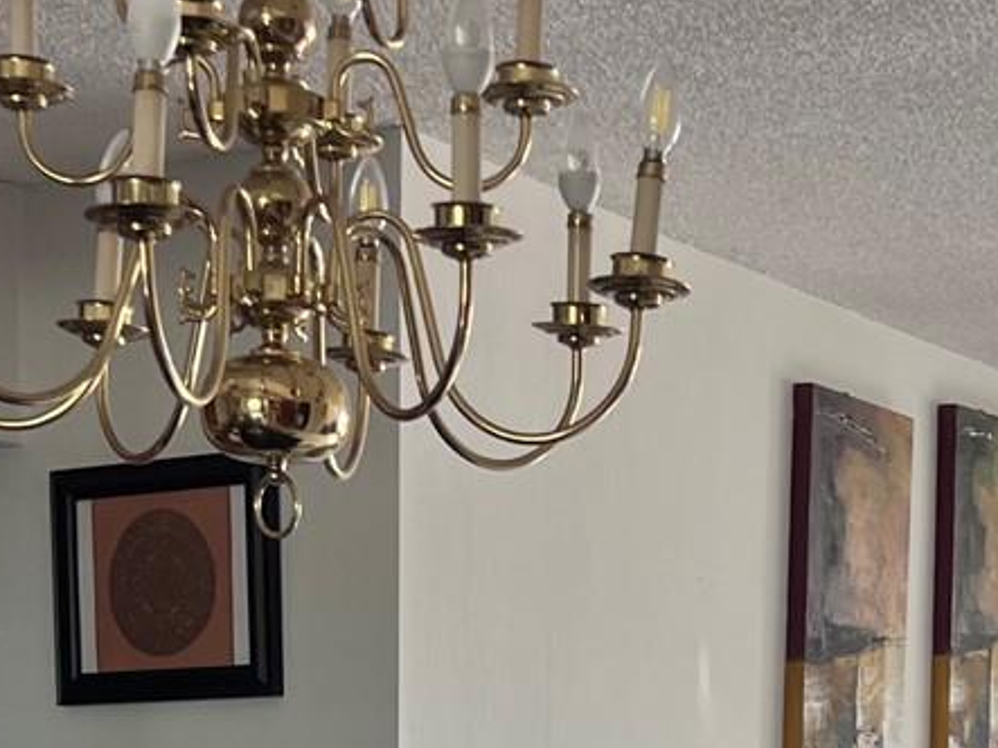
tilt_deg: -4.4
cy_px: 1027
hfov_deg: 20.8
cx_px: 694
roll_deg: -0.6
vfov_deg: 14.9
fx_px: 2709
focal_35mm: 94
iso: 80
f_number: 1.5
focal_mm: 5.7
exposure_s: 1/60
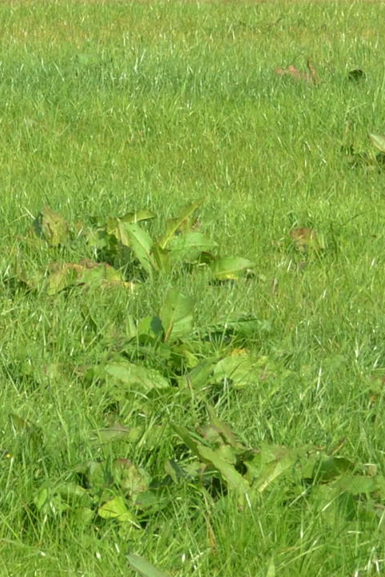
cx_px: -95
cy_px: -312
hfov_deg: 4.5
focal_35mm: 303
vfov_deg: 6.7
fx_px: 4856
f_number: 6.3
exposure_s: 1/160
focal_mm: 38
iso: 100
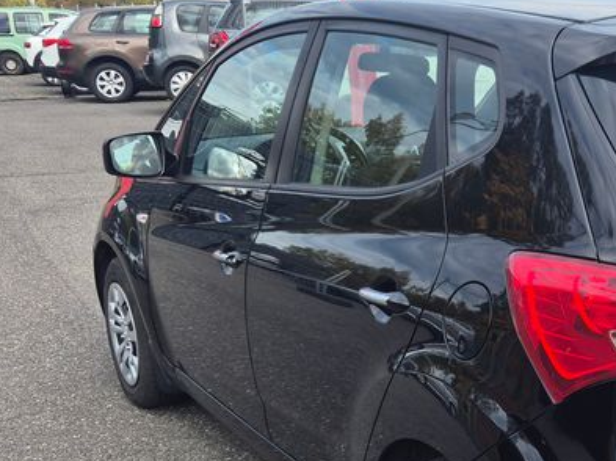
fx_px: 1067
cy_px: 368
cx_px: 571
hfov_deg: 30.6
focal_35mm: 60
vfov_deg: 24.0
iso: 25
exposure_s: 1/614
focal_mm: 5.4
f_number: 1.8
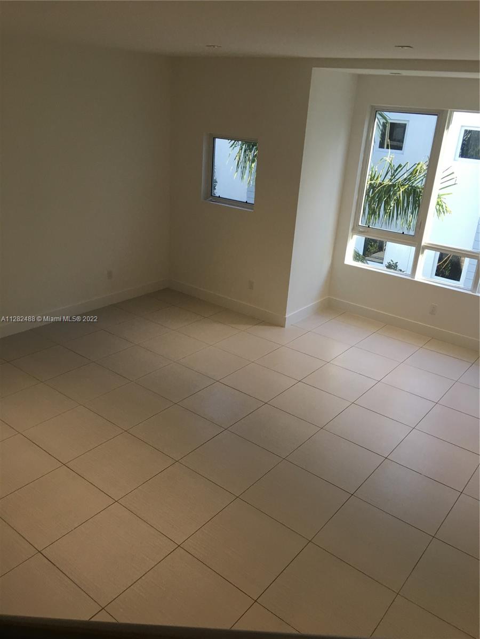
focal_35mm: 29
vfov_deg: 61.7
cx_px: 240
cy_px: 320
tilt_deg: -17.2
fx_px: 536
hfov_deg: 48.2
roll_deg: -1.8
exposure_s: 1/30
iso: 32
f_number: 2.2
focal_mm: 4.15
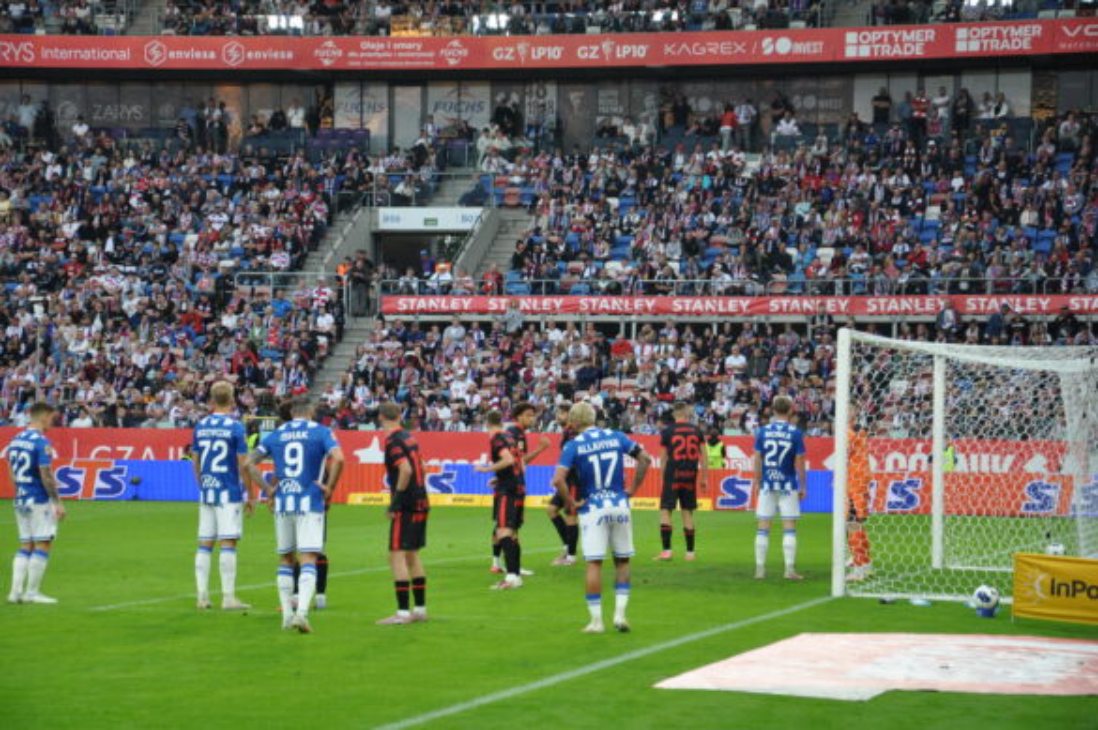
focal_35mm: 112
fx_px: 3428
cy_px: 365
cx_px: 549
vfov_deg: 12.2
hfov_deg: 18.2
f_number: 5.3
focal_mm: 75
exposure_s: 1/60
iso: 250
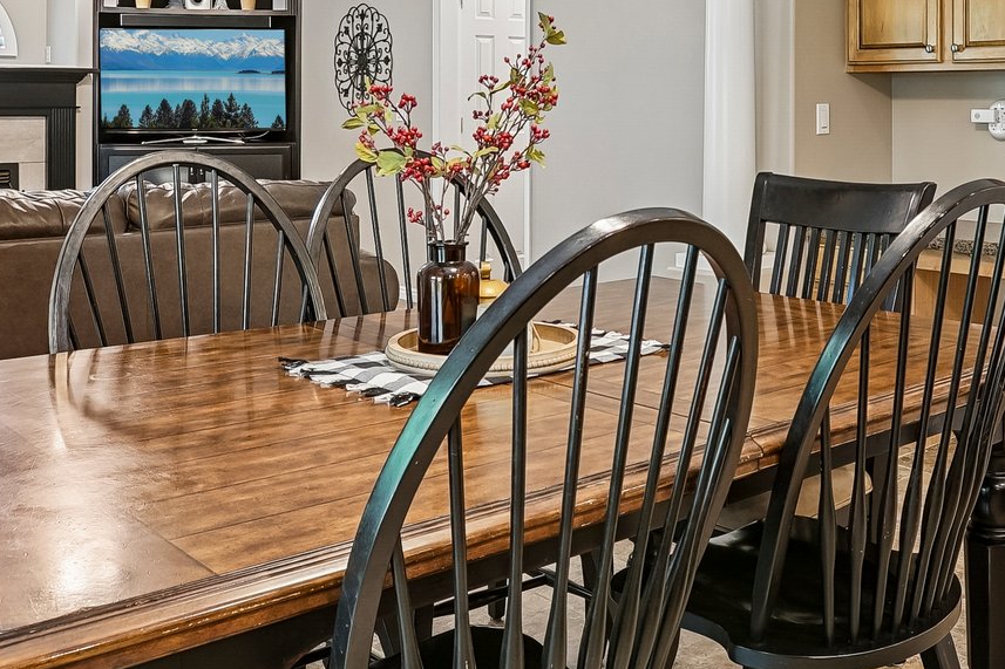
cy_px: 85
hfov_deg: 44.8
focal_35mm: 43
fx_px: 1200
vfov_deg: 30.0
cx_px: 666
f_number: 8
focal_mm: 18
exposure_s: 1/6
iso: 400
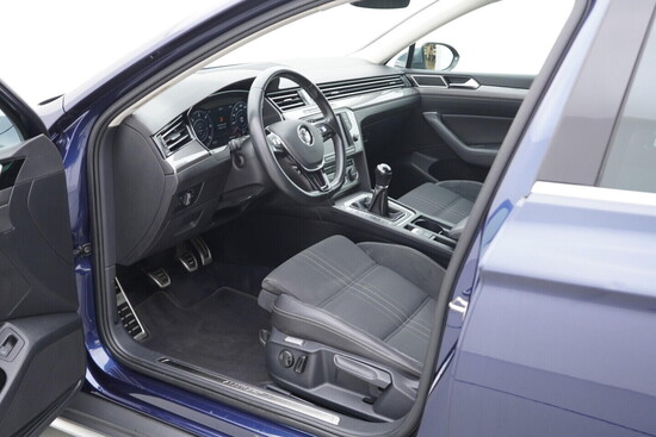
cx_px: 328
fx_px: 656
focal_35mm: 36
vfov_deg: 36.9
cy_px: 218
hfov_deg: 53.1
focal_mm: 24
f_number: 2.8
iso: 250
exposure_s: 1/40
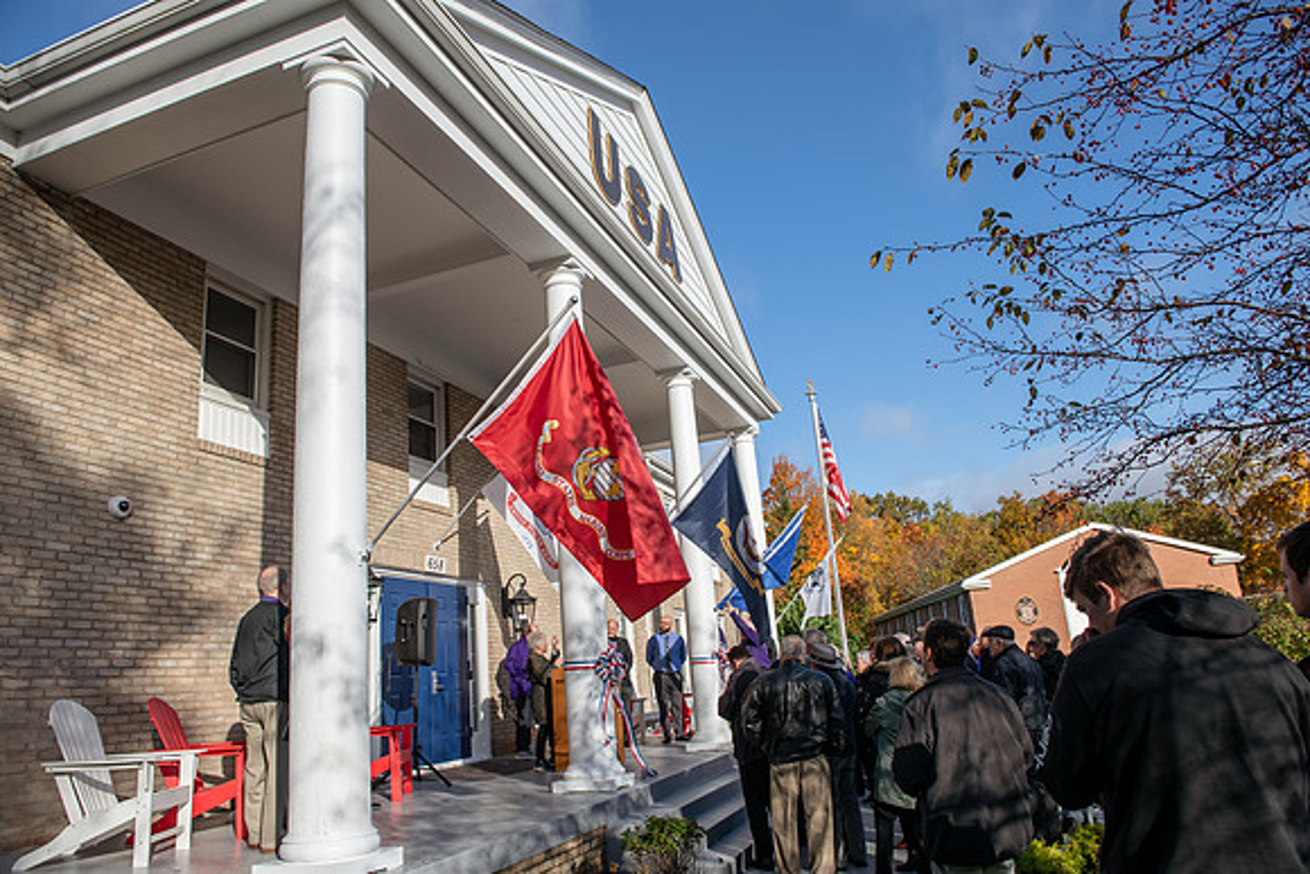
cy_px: 437
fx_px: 946
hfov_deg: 69.4
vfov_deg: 49.6
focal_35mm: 26
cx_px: 655
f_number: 5
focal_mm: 26
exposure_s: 1/640
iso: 100
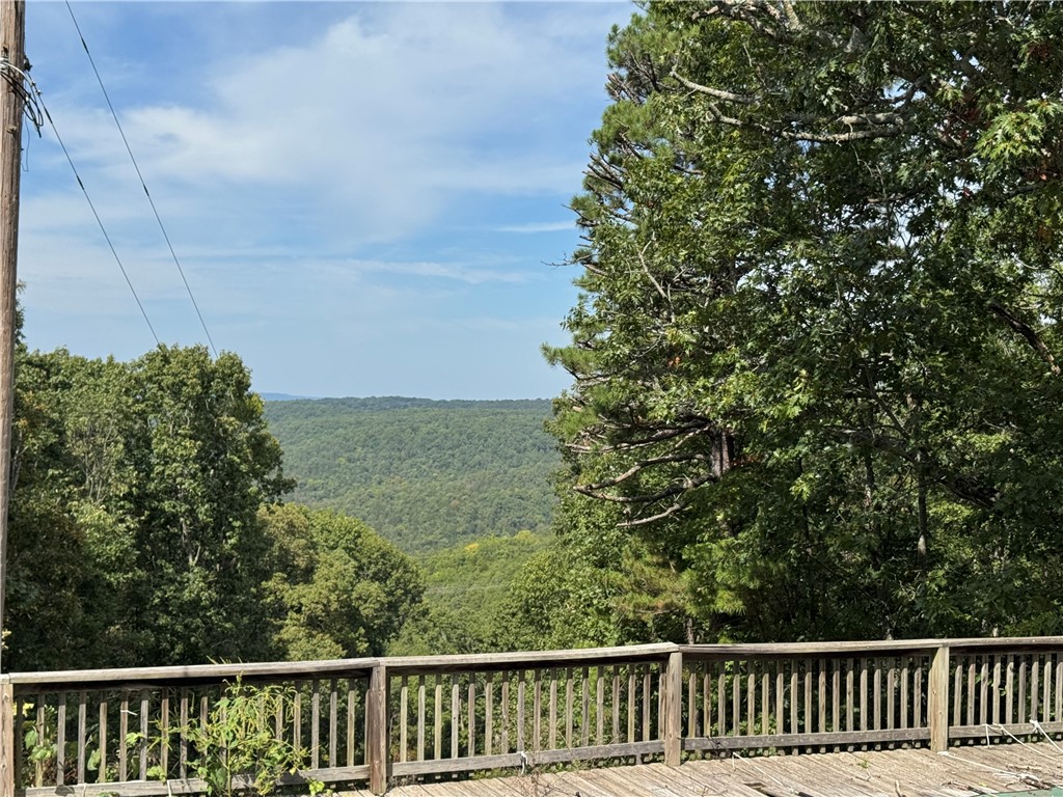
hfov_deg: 39.7
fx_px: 1474
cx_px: 532
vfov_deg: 30.3
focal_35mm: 48
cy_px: 398
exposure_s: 1/6410
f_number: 1.78
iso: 80
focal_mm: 6.76
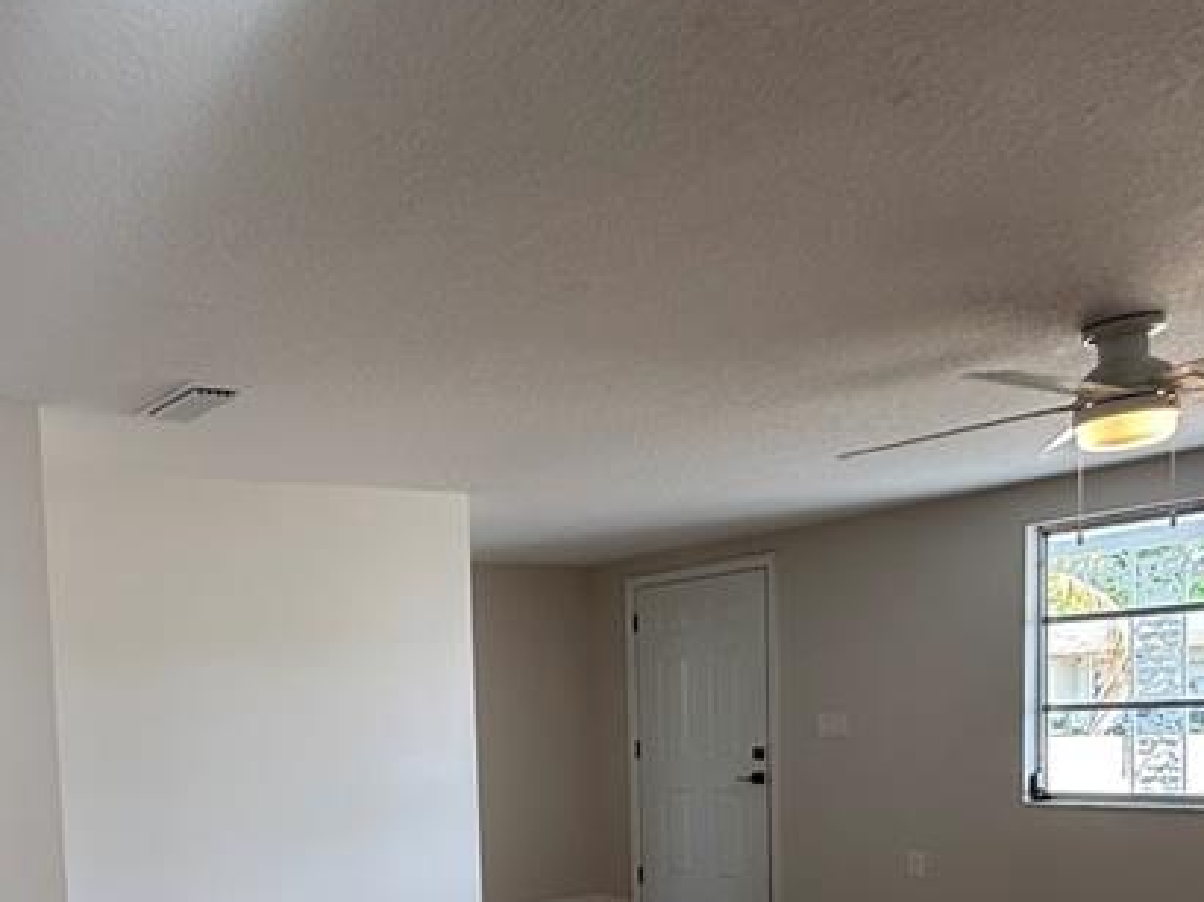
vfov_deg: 38.0
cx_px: 164
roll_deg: +3.1
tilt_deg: -3.3
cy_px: 808
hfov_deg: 48.2
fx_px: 1217
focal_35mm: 35
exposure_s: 1/120
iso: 100
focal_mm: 2.22
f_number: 2.2
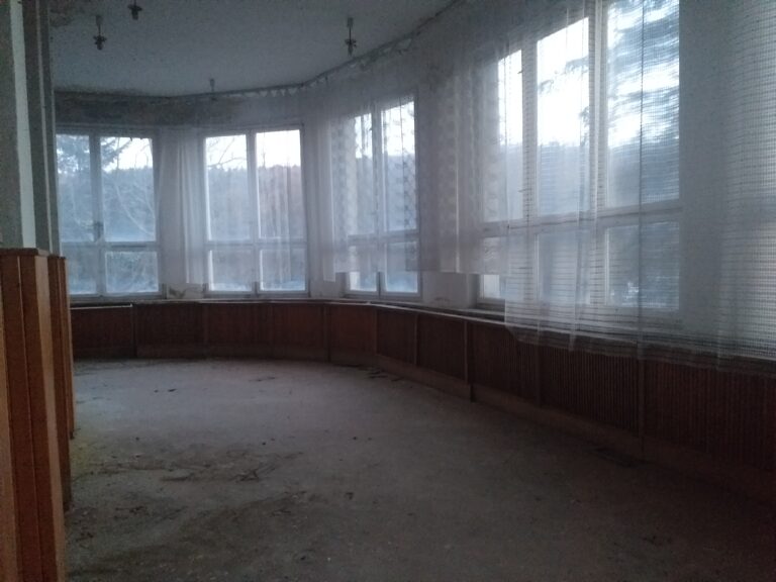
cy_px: 291
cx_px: 388
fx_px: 605
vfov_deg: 51.4
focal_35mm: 27
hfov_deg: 65.3
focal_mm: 3.6
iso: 640
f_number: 1.9
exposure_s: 1/17
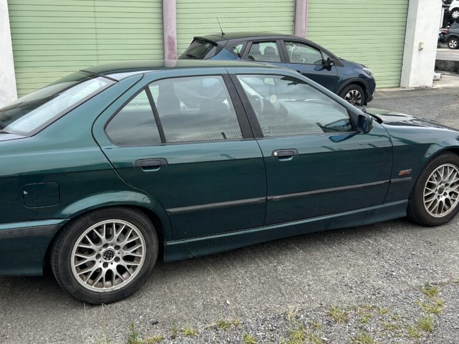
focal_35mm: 36
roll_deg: +0.8
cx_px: 190
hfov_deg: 51.1
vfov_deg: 39.6
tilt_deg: -15.3
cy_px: 162
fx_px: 477
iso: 40
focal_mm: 5.7
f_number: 1.5
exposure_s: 1/221
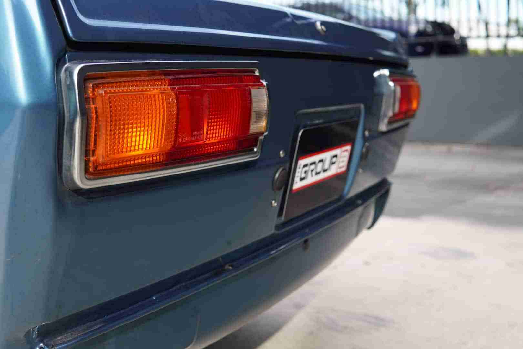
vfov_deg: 29.9
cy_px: 174
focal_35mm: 45
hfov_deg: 43.6
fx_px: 654
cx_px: 262
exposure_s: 1/160
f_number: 4
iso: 160
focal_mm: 30
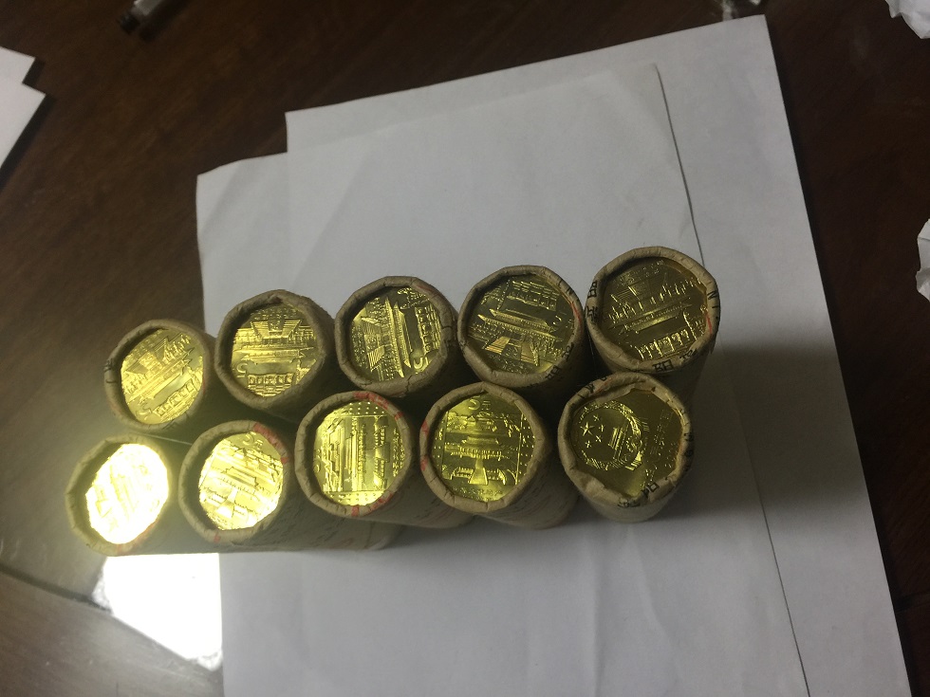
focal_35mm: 29
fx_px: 779
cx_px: 465
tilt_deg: -71.3
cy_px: 348
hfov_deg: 61.7
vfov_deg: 48.2
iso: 50
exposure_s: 1/17
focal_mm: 4.15
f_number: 2.2
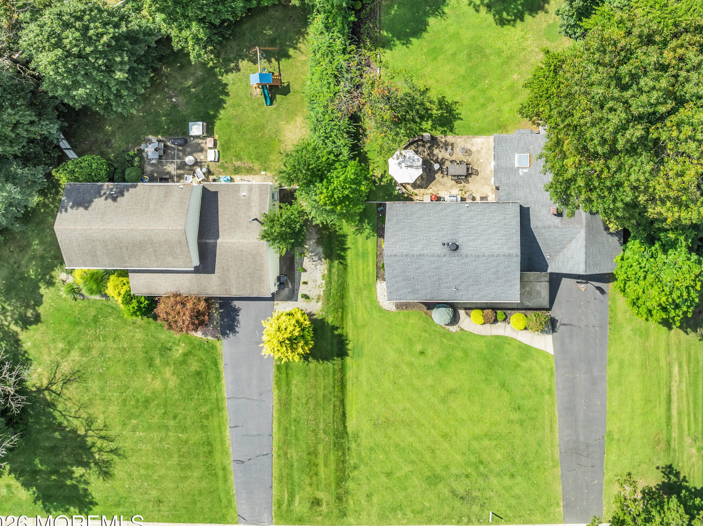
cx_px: 490
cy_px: 165
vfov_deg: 39.0
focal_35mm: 36
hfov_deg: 50.1
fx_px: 731
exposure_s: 1/1000
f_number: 2.8
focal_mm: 12.29
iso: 100
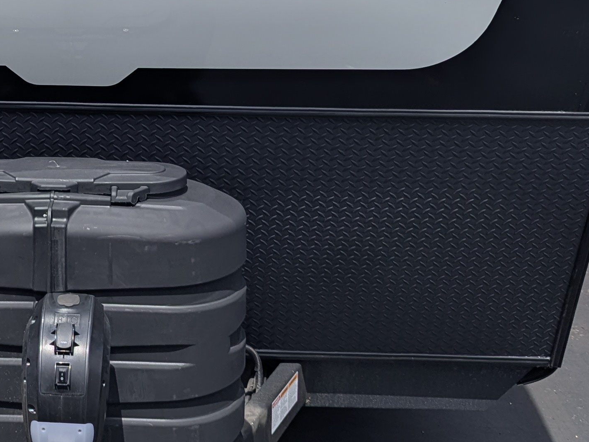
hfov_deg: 27.4
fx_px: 1174
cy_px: -56
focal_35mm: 69
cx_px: 86
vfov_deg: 20.3
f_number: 1.85
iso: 45
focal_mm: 6.81
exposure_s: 1/3534
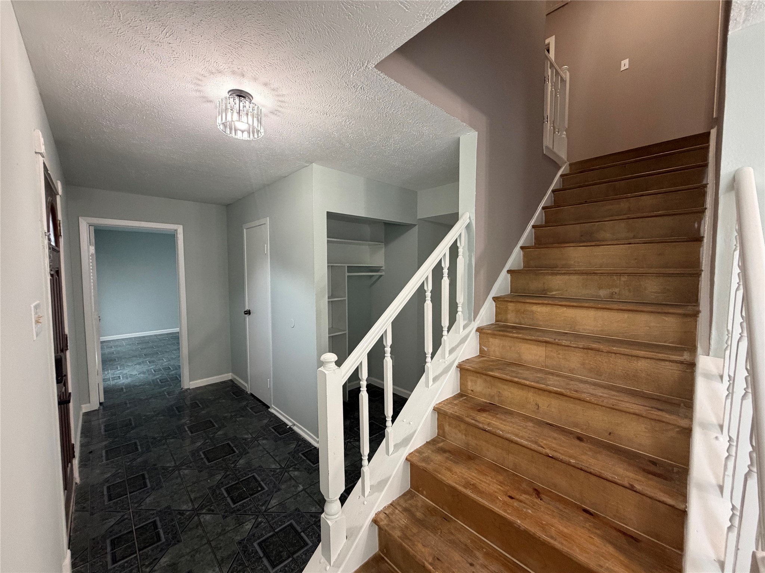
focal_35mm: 14
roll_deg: +0.1
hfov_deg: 102.1
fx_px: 309
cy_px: 286
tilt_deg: -3.2
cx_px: 382
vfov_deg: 85.7
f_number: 2.2
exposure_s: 1/60
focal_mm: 2.22
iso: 320
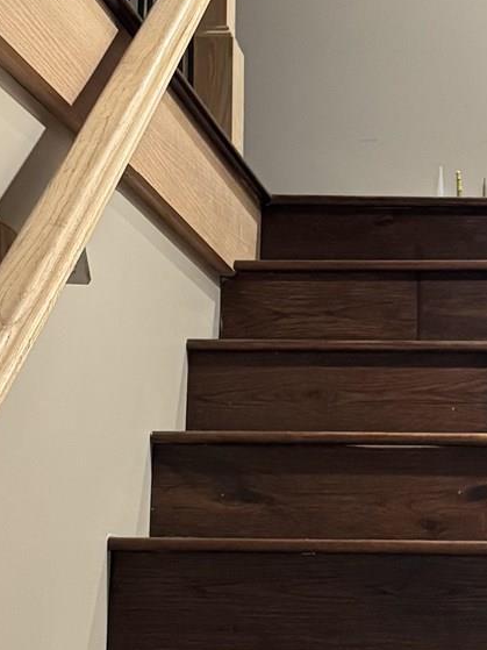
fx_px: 1858
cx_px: 514
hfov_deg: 14.6
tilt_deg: +2.2
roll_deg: -0.5
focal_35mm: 99
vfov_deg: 19.5
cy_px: 559
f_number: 1.78
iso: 500
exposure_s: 1/60
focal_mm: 6.76
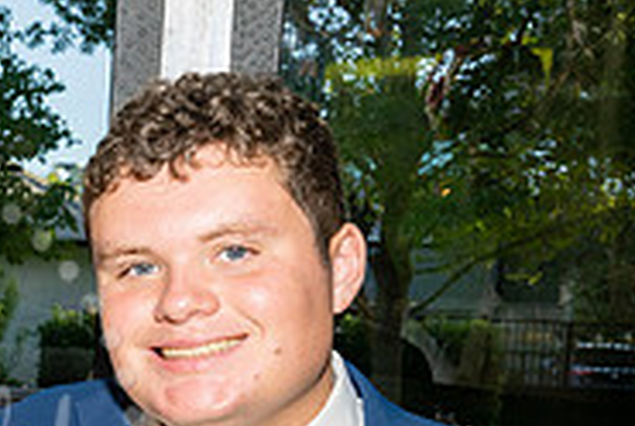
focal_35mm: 83
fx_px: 1466
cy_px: 462
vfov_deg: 16.1
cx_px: -182
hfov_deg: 22.1
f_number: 7.1
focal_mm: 26.5
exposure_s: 1/100
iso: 400
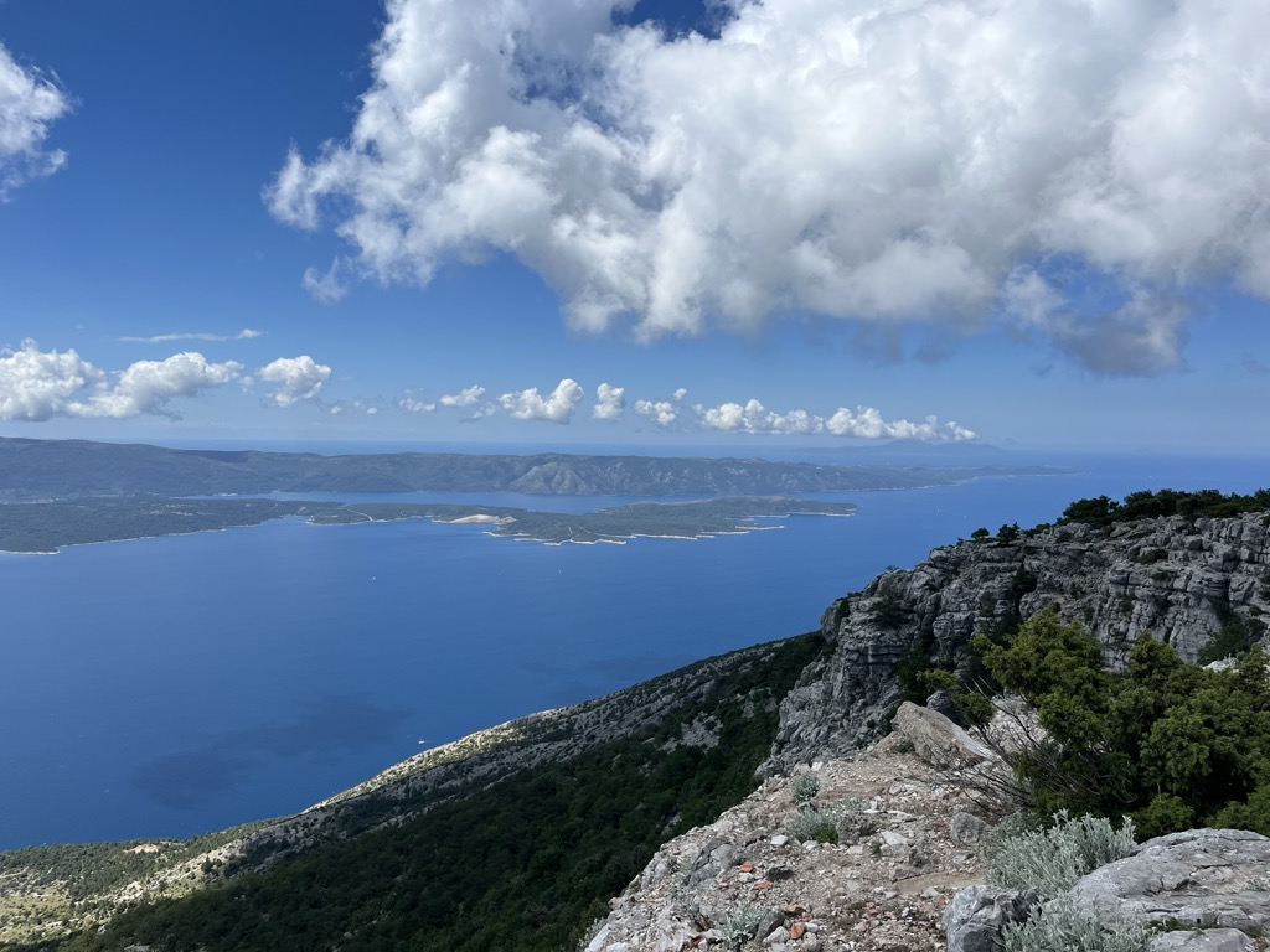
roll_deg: -0.4
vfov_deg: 53.1
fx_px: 954
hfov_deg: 67.3
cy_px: 476
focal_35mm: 26
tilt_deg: -2.2
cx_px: 635
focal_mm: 5.1
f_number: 1.6
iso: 50
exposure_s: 1/5848
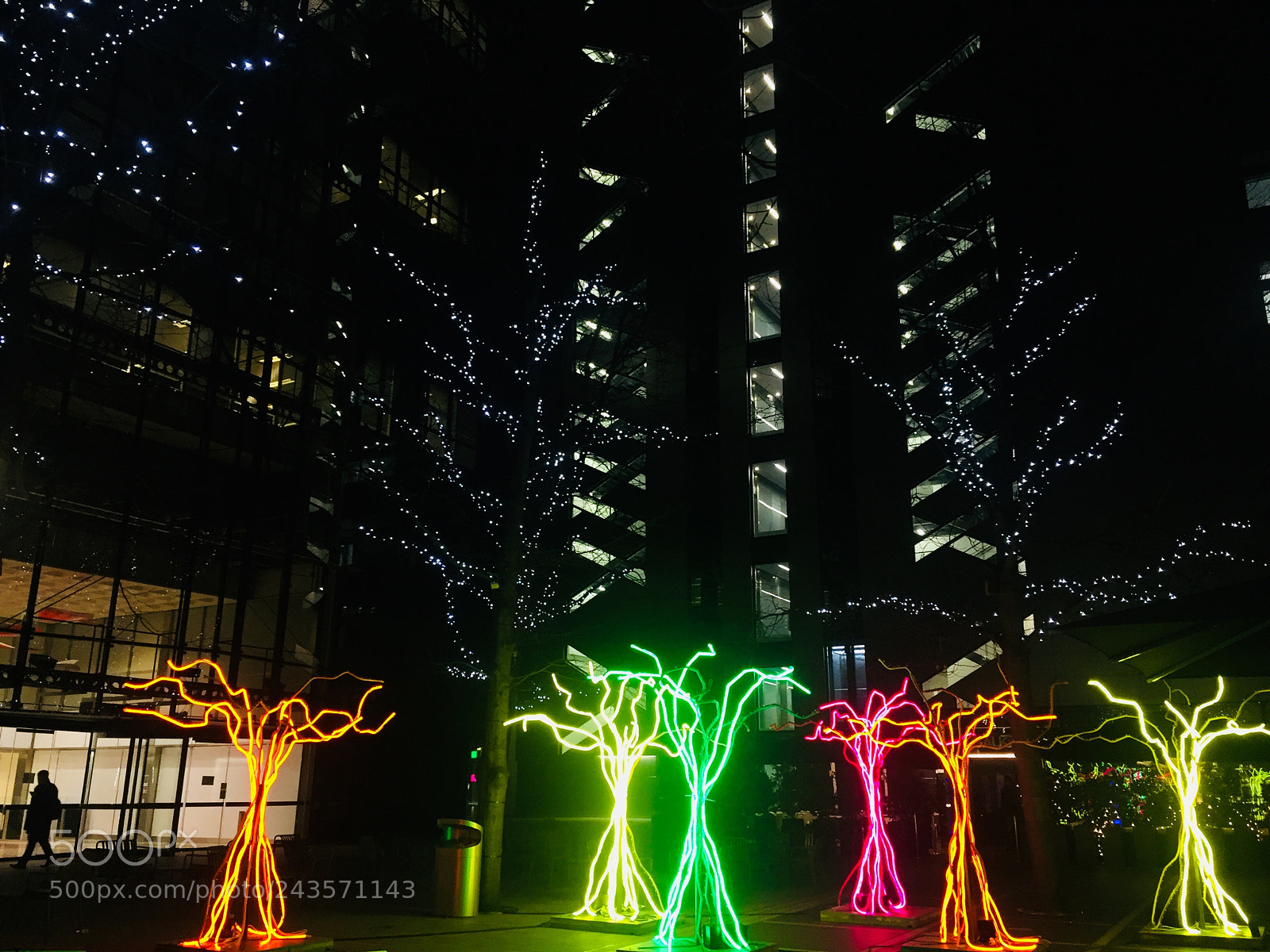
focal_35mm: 29
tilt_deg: +16.8
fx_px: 1064
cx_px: 635
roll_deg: -0.4
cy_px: 476
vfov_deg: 48.2
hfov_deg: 61.7
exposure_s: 1/33
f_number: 2.2
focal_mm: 4.15
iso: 125
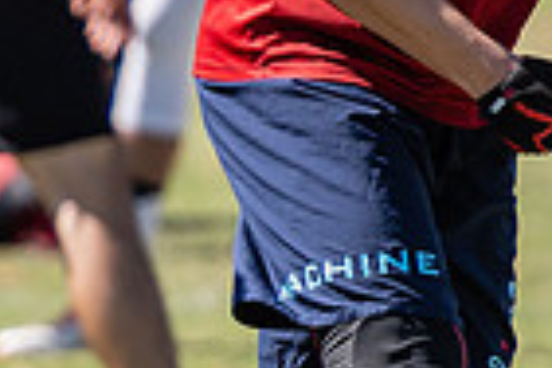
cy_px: 44
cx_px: -507
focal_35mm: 1636
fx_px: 25083
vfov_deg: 0.8
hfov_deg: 1.3
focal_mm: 200
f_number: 2.8
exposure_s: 1/2000
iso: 100
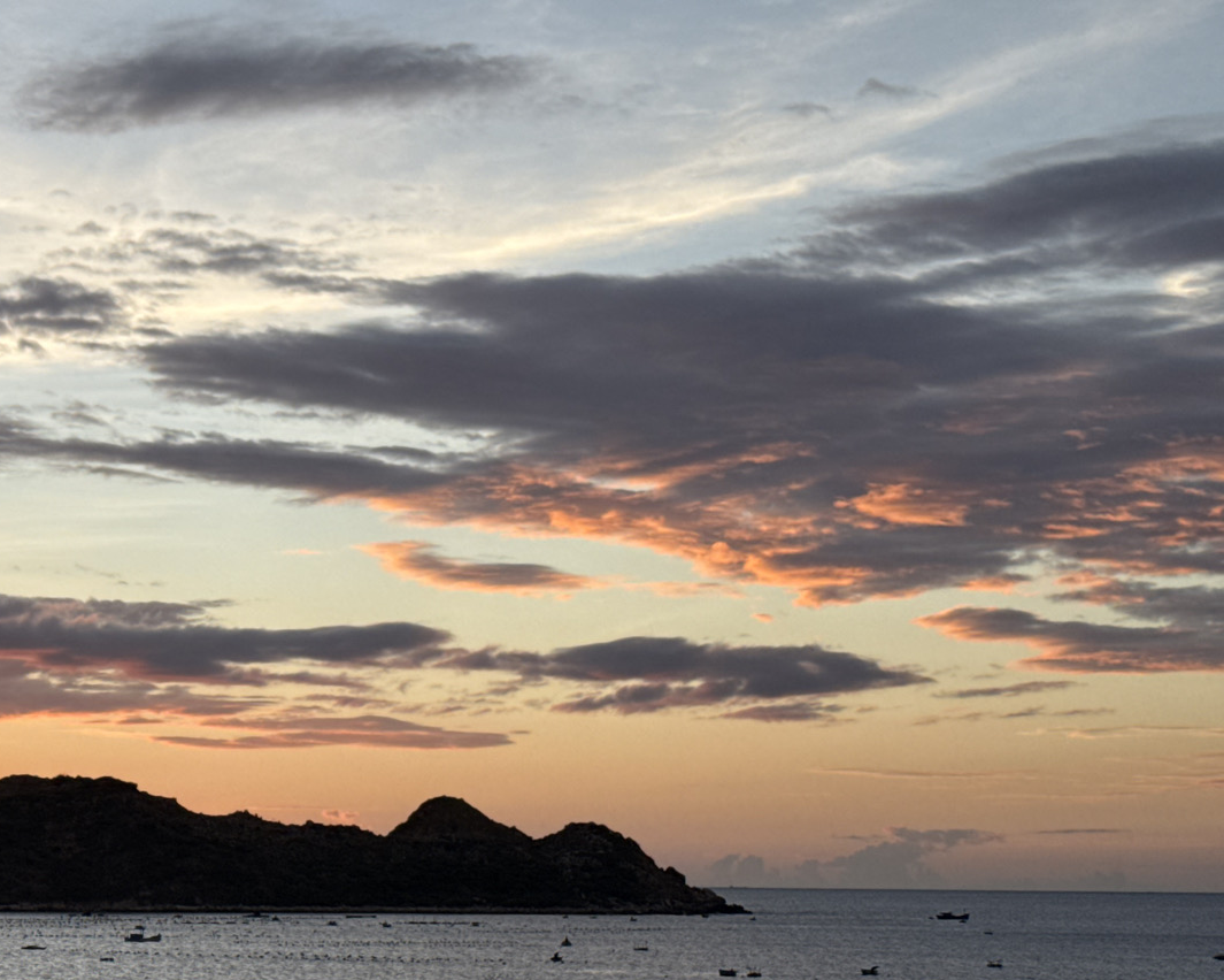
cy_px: 706
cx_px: 84
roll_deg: -0.8
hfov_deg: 21.2
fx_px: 3188
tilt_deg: +3.3
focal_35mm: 88
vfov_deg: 17.4
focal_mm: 6.76
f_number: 1.78
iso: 64
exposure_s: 1/1222
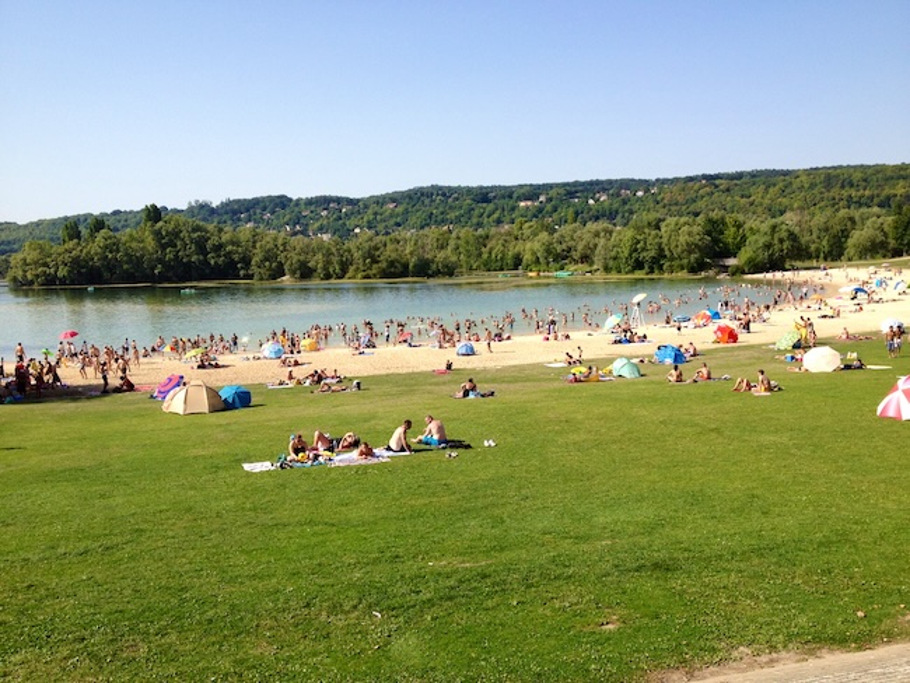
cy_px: 342
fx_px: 920
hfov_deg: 52.6
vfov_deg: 40.7
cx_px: 455
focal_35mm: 35
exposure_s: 1/1416
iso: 64
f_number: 2.4
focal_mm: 4.28
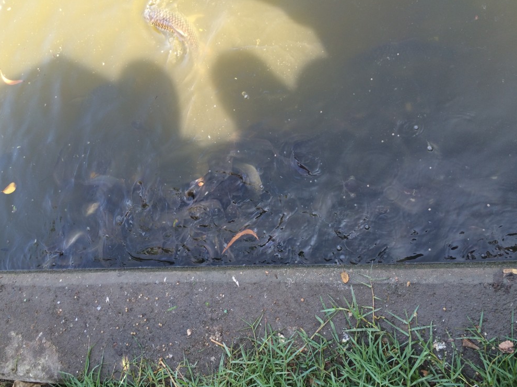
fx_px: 448
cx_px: 255
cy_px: 196
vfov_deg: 46.8
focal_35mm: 30
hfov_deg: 60.0
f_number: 2.2
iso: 32
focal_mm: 4.15
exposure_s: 1/110
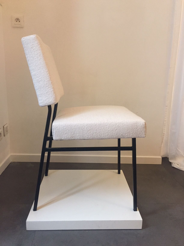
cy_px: 123
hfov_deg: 48.2
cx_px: 92
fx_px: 206
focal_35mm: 29
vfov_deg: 61.7
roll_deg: -1.6
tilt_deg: -12.1
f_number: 2.2
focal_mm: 4.15
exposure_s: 1/33
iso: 200
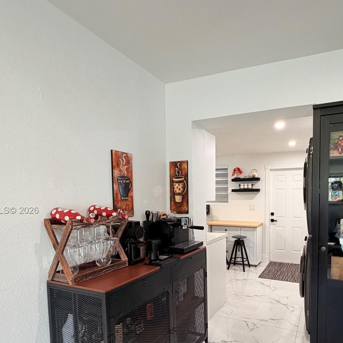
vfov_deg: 68.7
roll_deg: +0.5
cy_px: 211
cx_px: 224
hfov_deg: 68.0
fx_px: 247
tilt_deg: -2.5
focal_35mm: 22
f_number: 2.2
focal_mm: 2.22
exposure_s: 1/60
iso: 250
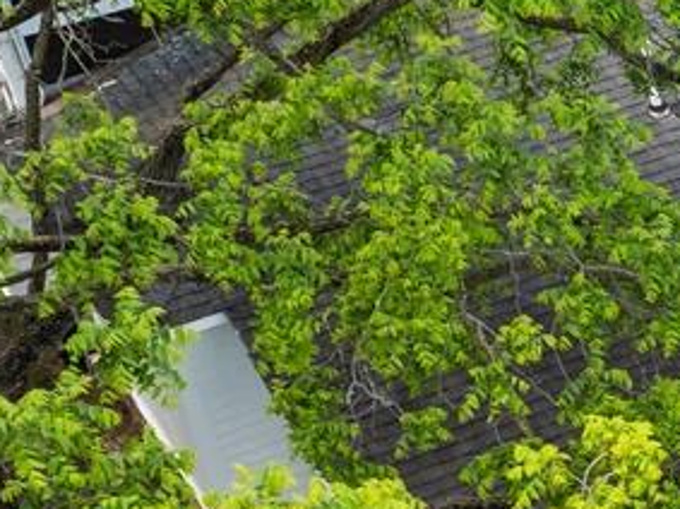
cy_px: 969
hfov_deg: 13.7
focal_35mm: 127
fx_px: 2494
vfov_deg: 10.8
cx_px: 1249
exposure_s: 1/40
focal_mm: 12.29
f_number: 2.8
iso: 100
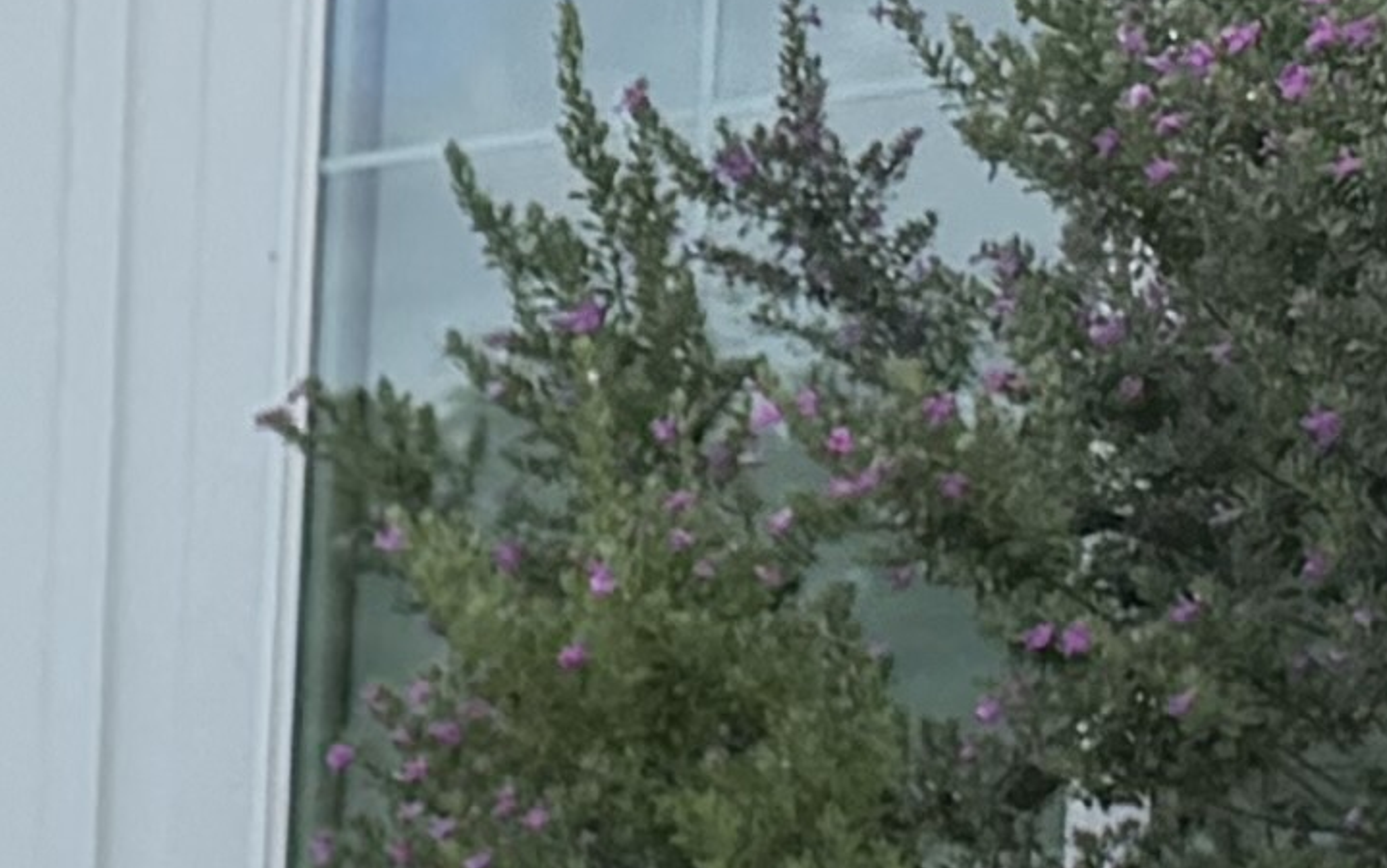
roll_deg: +0.4
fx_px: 7639
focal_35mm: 202
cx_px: -3260
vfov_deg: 5.8
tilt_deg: -11.2
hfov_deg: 8.2
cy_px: 3024
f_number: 1.78
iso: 100
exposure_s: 1/2000
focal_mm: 6.76
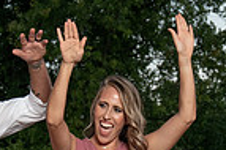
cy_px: 251
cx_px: 91
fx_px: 1097
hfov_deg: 11.8
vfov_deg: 7.6
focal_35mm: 175
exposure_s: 1/200
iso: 1000
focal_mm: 38
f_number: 4
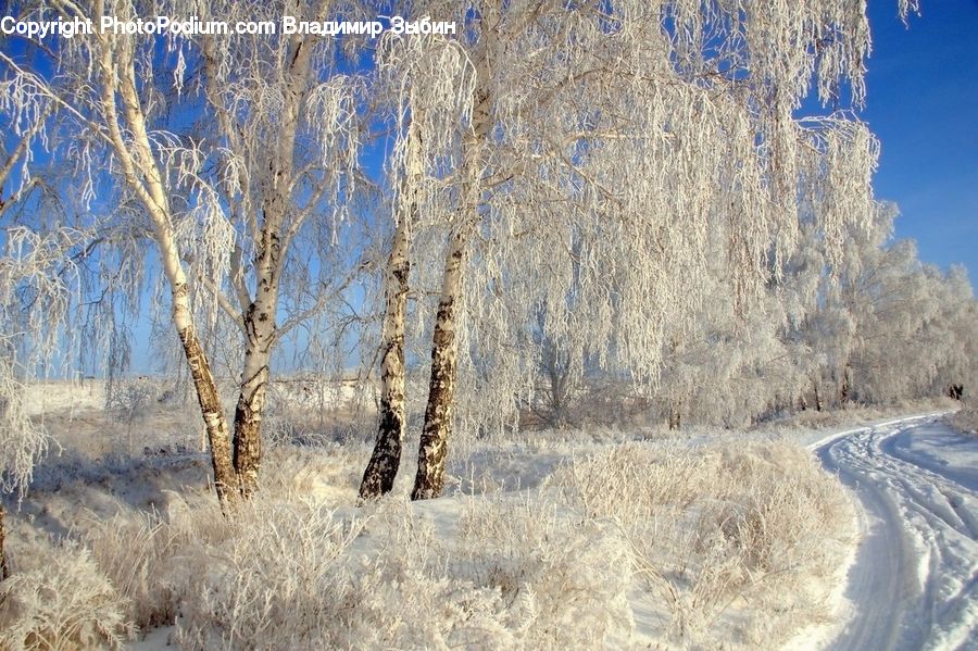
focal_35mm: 27
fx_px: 733
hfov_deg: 67.4
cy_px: 326
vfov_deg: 47.9
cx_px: 489
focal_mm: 18
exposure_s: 1/500
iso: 200
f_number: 11
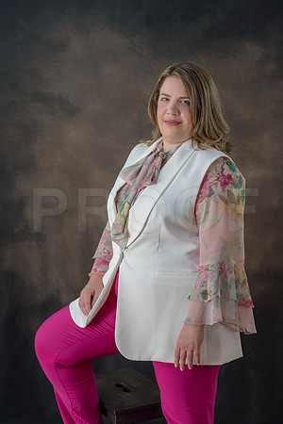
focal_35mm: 78
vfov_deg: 26.0
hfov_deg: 17.5
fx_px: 920
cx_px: 142
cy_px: 212
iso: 400
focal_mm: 78
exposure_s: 1/100
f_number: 4.5
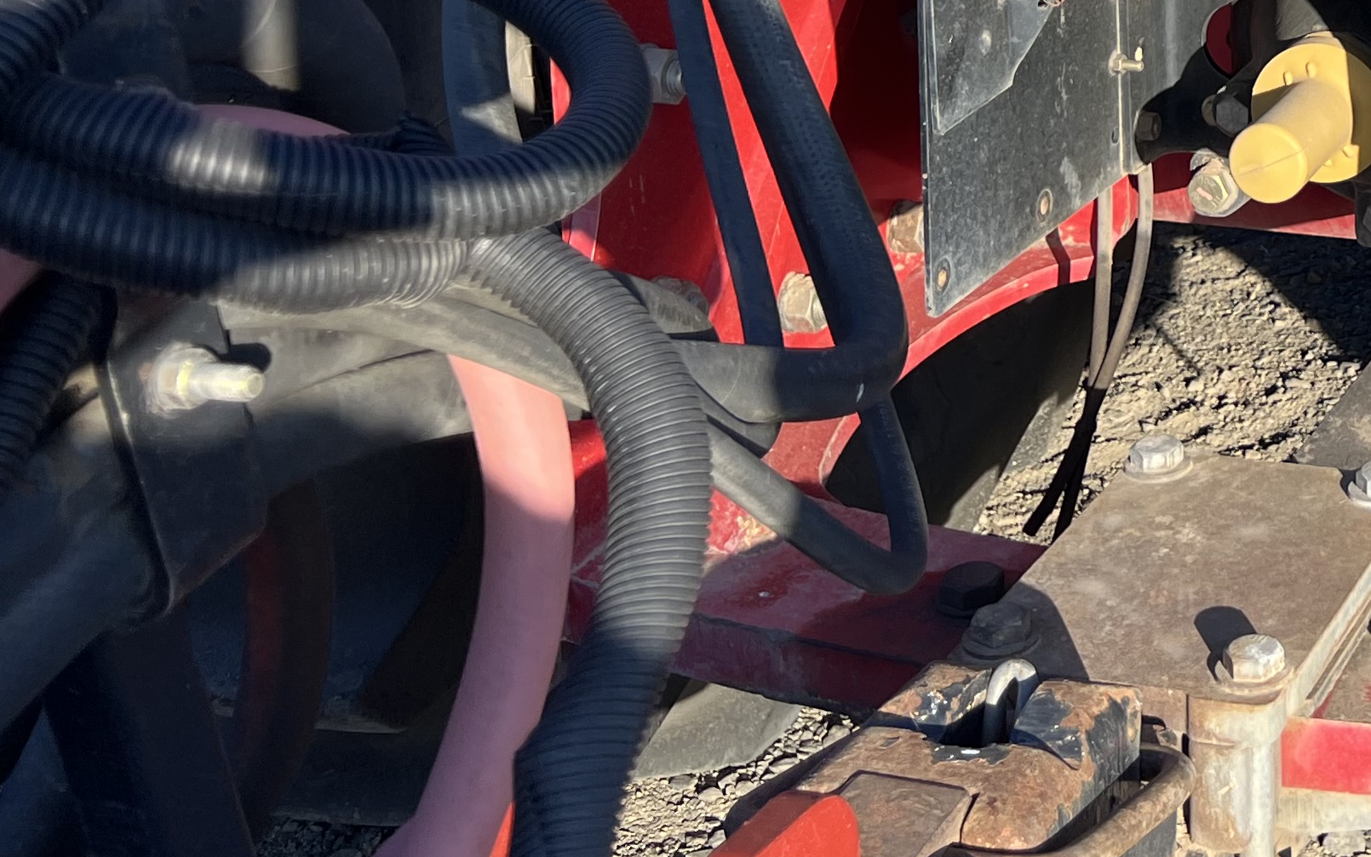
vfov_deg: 17.7
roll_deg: -0.2
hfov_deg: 26.4
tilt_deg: -11.2
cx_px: 1662
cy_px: -259
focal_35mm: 69
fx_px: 2579
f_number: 1.5
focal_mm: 5.7
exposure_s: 1/873
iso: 50
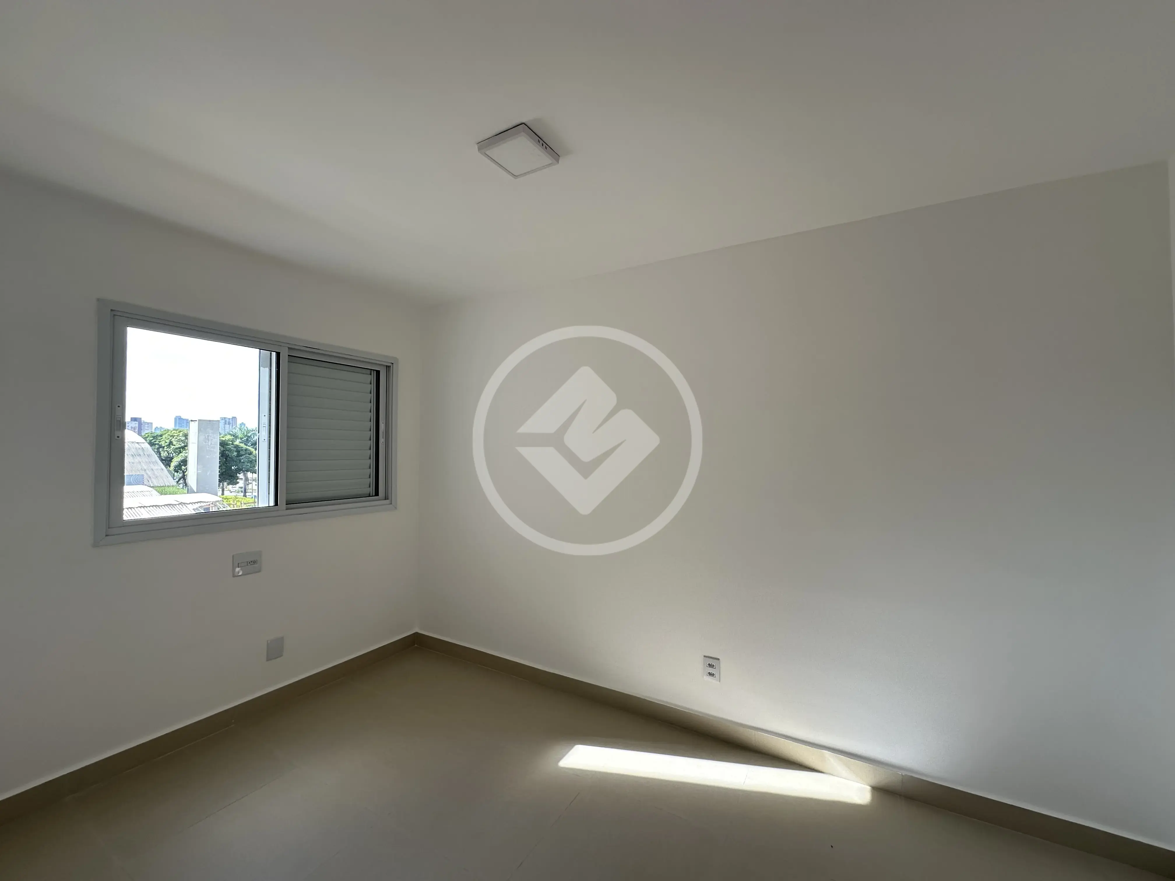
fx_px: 475
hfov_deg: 102.1
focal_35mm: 14
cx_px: 588
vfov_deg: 85.7
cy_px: 440
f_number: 2.2
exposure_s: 1/193
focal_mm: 2.22
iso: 40
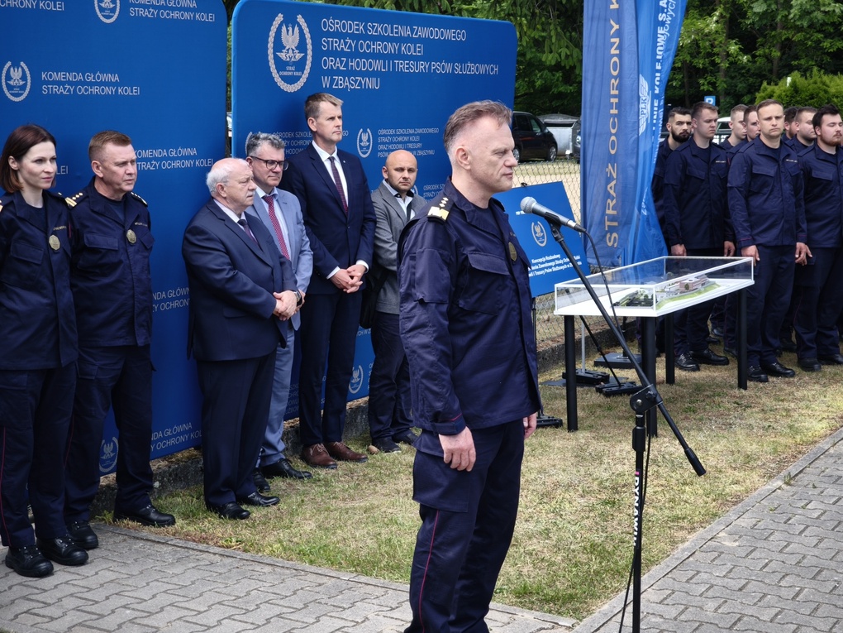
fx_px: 1461
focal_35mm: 60
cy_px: 316
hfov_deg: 32.2
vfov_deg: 24.4
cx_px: 422
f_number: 2
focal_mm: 8.8
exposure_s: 1/100
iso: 64
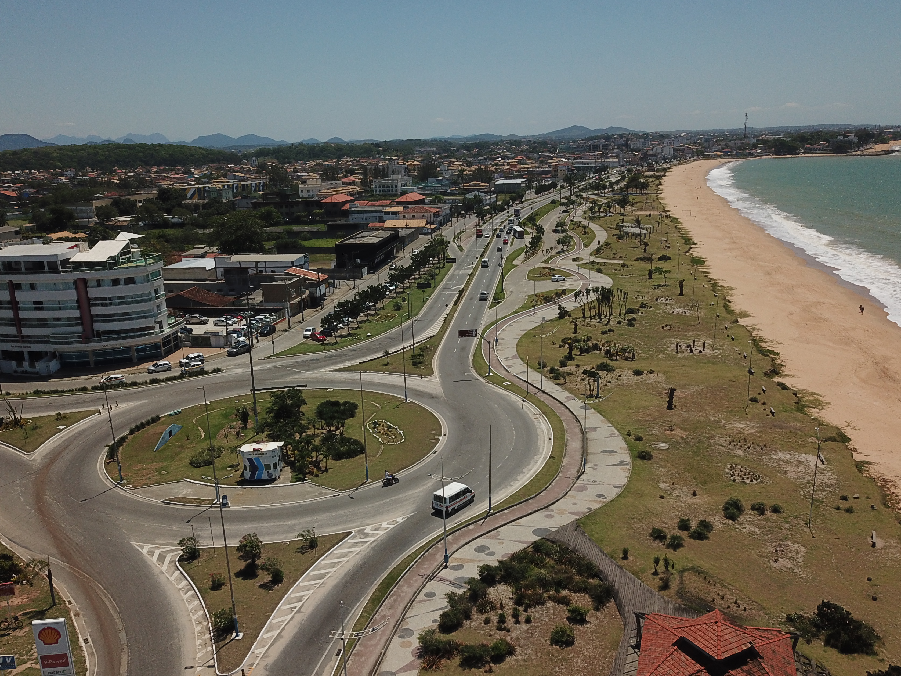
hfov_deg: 58.3
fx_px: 807
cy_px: 388
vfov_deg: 45.3
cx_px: 443
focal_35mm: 31
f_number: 2.2
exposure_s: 1/4115
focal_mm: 4.73
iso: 100
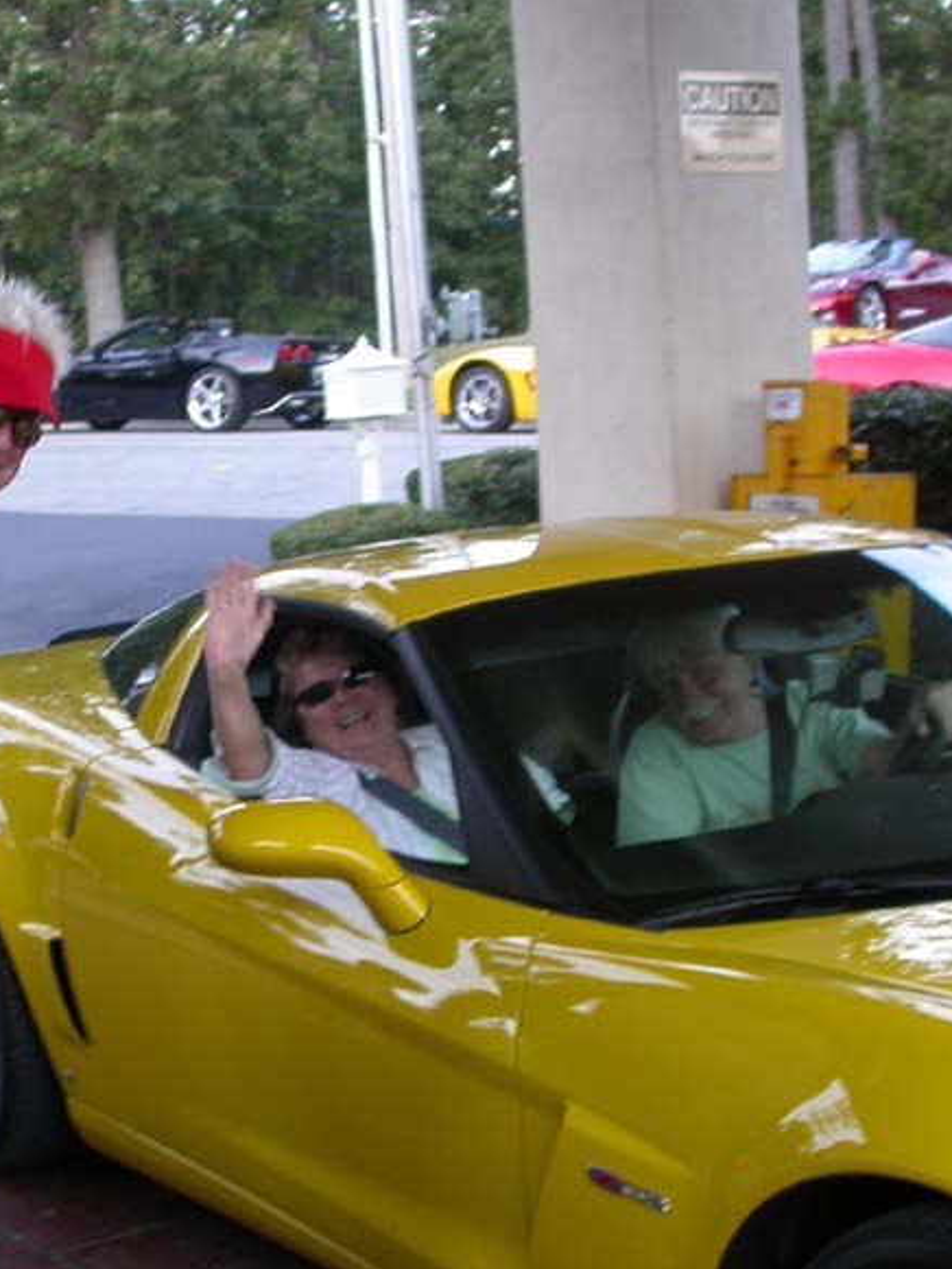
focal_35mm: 67
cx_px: 190
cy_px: 730
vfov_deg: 28.9
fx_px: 2456
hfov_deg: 21.7
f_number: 2.6
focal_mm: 7.85
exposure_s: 1/38.5
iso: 100
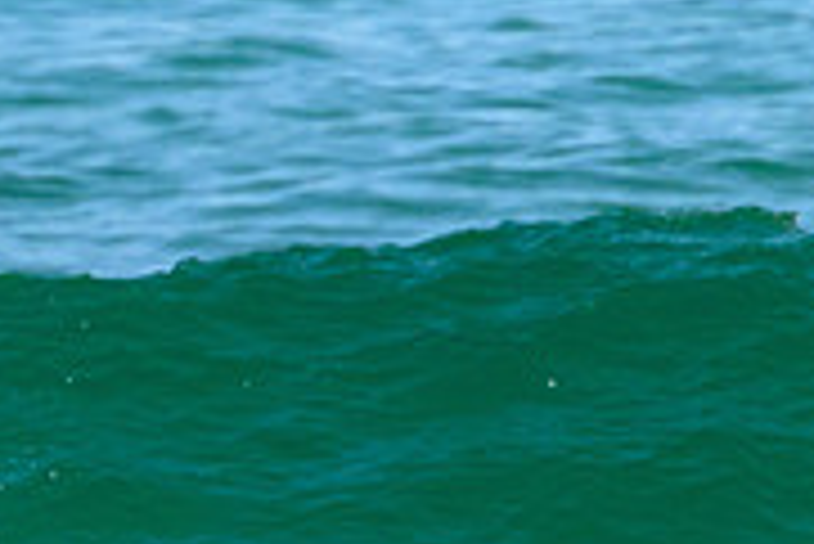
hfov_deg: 0.6
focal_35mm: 3534
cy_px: 641
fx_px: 79969
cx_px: -609
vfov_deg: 0.4
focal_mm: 800
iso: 1250
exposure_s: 1/2000
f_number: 11
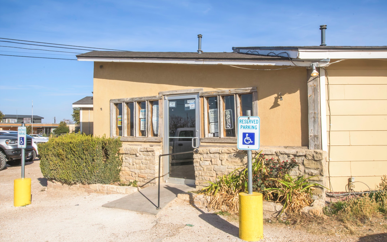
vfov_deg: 40.6
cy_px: 116
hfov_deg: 61.2
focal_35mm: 31
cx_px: 195
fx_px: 327
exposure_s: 1/320
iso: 200
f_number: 20
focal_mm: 20
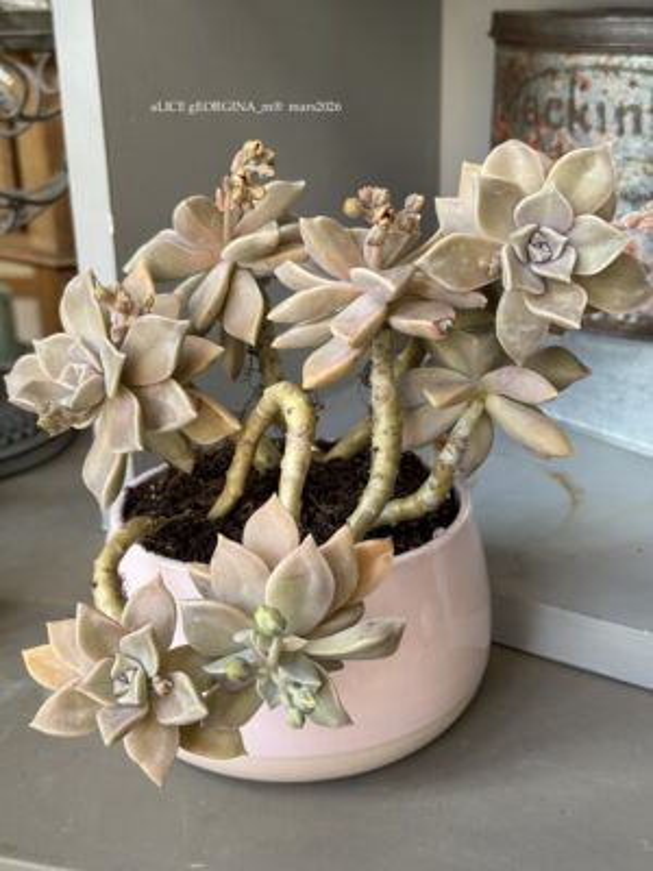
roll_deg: +1.0
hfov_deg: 30.3
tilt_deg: -19.6
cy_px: 436
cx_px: 326
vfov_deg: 39.7
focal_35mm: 48
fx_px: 1207
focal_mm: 6.76
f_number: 1.78
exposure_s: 1/121
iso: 64
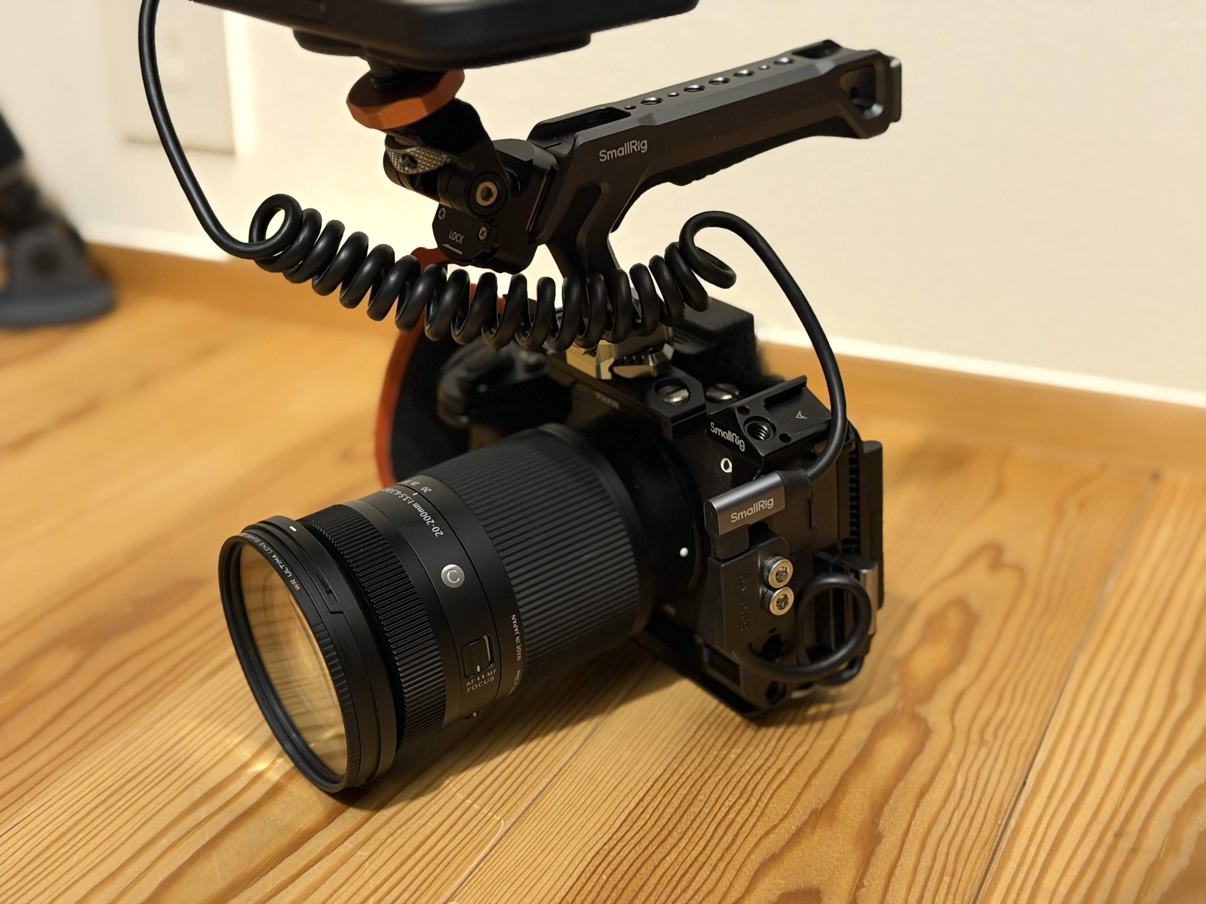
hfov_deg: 39.7
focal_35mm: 48
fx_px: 1672
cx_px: 603
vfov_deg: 30.3
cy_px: 452
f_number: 1.78
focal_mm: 6.76
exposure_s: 1/40
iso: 500
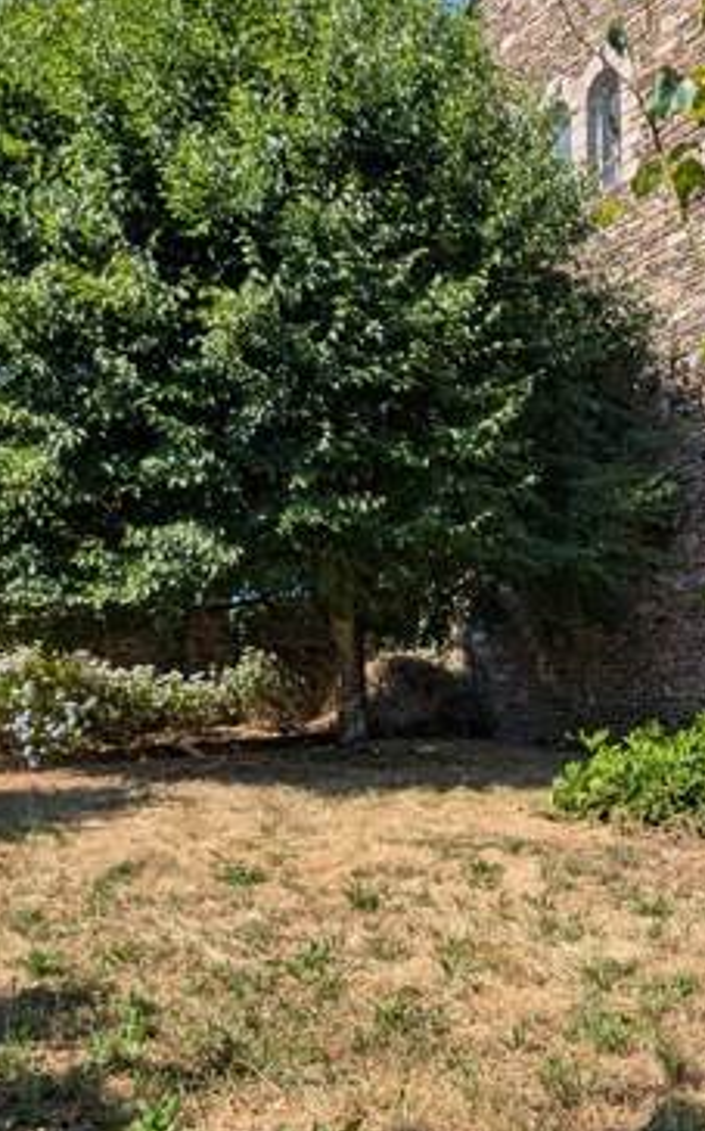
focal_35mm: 28
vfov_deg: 63.8
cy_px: 802
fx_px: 862
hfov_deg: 41.2
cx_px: 627
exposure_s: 1/1887
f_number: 1.7
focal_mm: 2.02
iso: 53
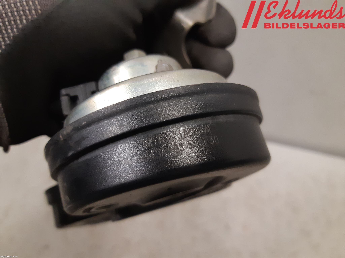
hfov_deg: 67.3
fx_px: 259
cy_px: 129
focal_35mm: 26
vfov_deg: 53.1
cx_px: 172
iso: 250
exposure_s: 1/50
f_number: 1.7
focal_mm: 3.93
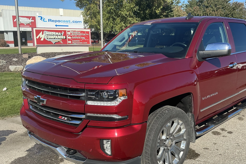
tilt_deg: -14.9
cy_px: 102
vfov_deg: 37.6
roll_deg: -1.1
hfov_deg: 54.0
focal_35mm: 35
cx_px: 148
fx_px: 239
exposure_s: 1/1311
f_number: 1.8
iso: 25
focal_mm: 3
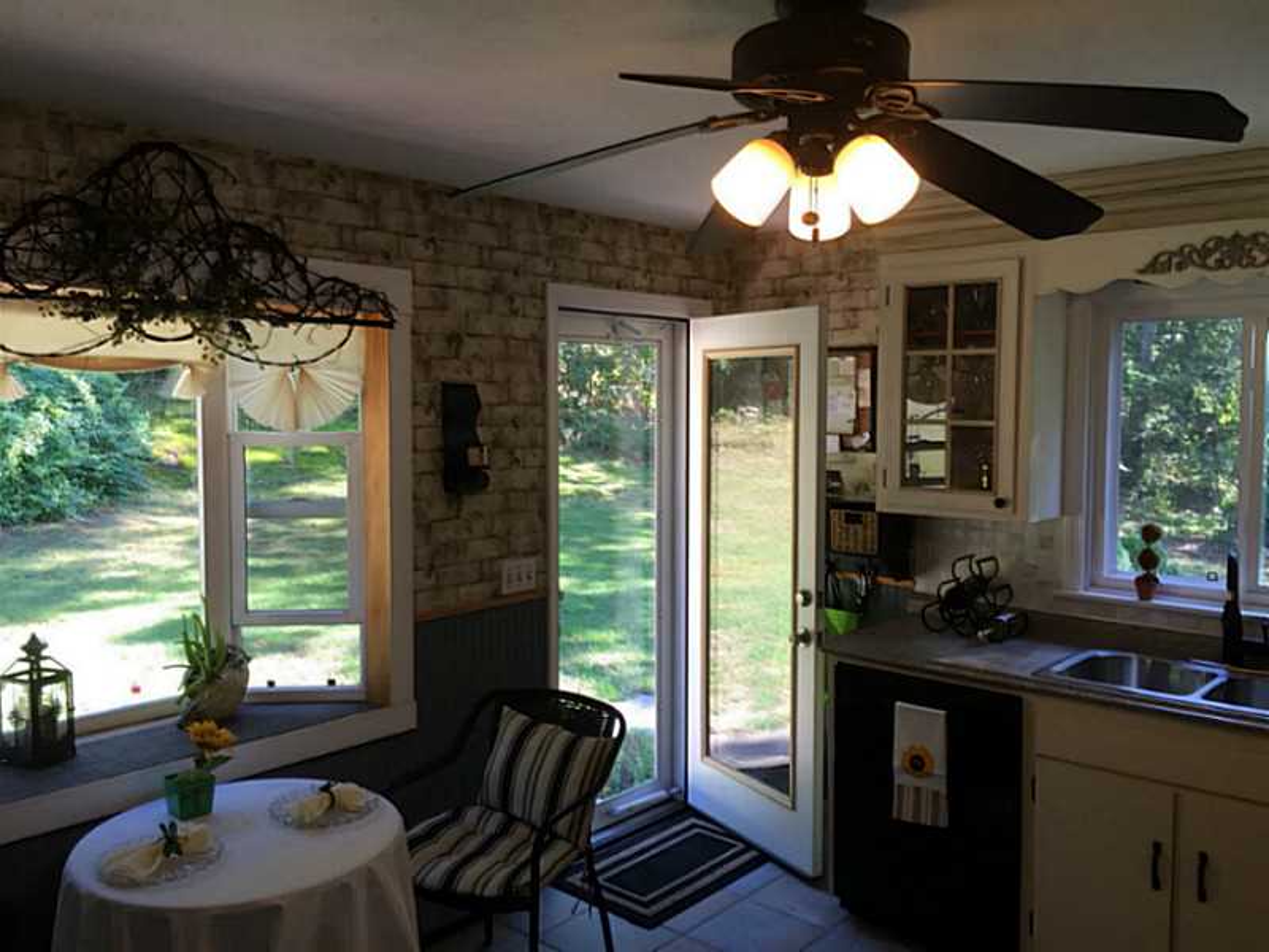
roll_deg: -1.4
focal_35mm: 29
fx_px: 1063
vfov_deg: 48.2
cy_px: 476
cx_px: 634
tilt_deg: -4.4
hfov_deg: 61.7
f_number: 2.2
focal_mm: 4.15
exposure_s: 1/60
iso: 40
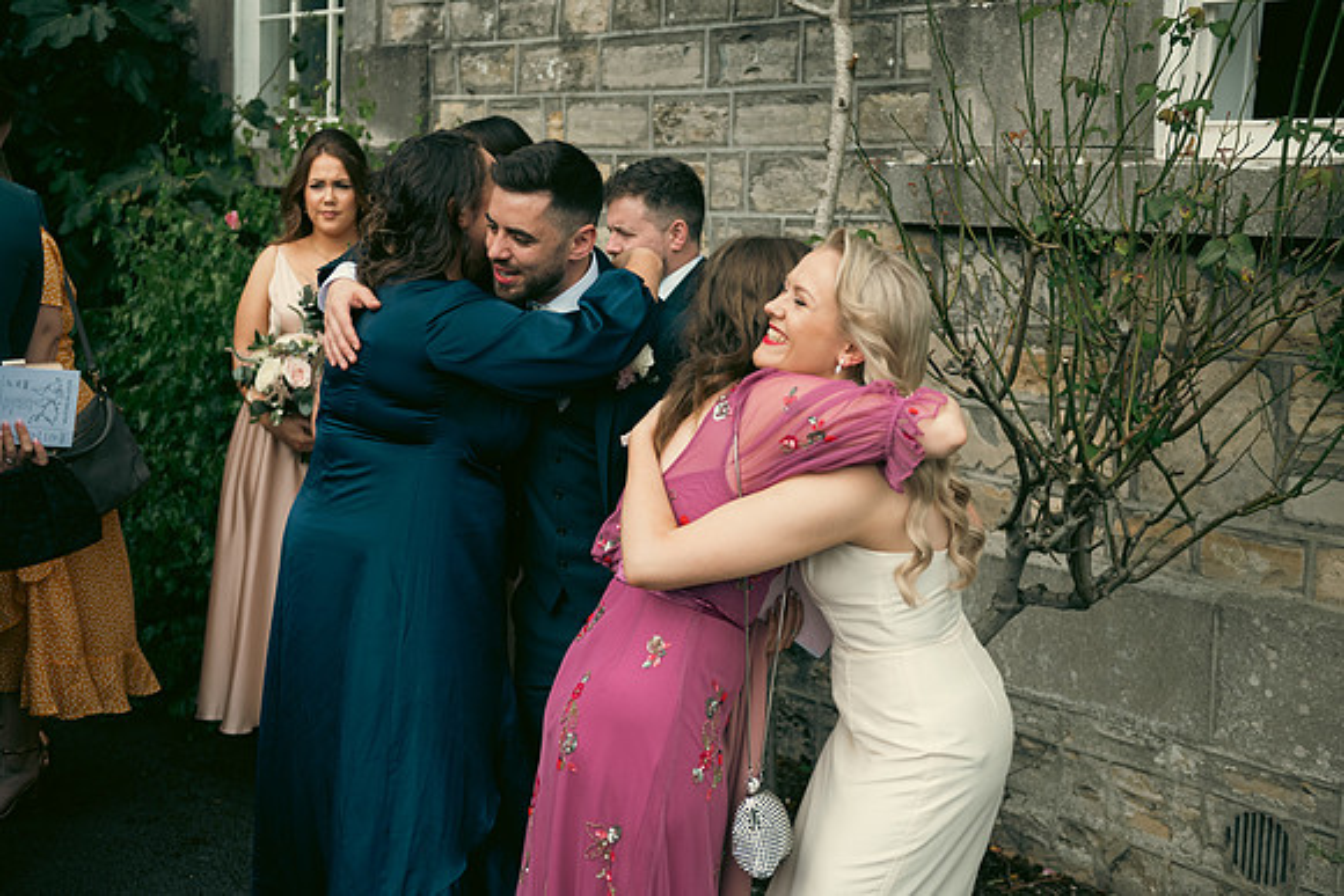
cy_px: 448
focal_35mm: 48
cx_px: 672
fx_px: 1792
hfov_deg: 41.1
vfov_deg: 28.1
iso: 125
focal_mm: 48
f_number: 3.5
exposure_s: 1/1250
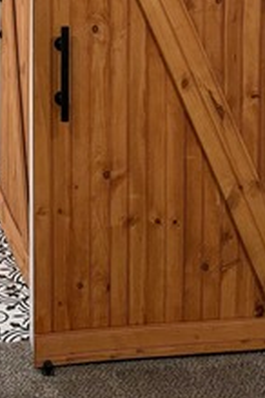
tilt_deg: -3.8
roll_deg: +0.0
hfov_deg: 18.1
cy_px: -33
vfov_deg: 25.8
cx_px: -9
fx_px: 806
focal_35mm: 73
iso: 200
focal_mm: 6.76
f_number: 1.78
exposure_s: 1/60
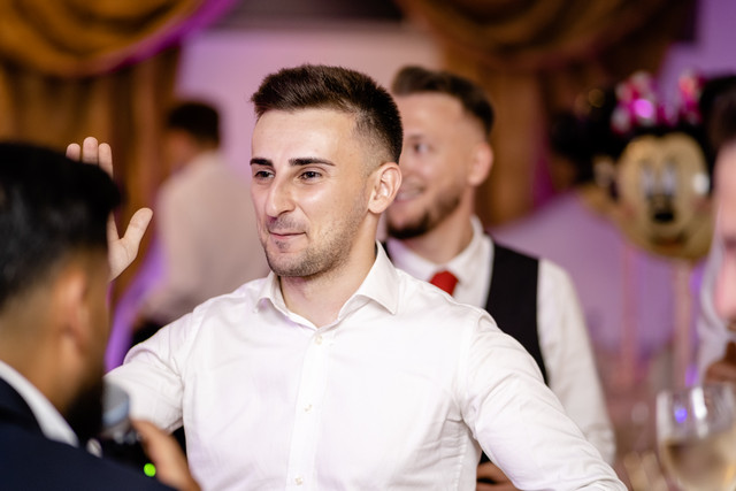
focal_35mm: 128
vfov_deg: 10.7
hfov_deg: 16.0
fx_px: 2617
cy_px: 246
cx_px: 368
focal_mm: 85
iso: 800
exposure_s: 1/200
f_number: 1.8
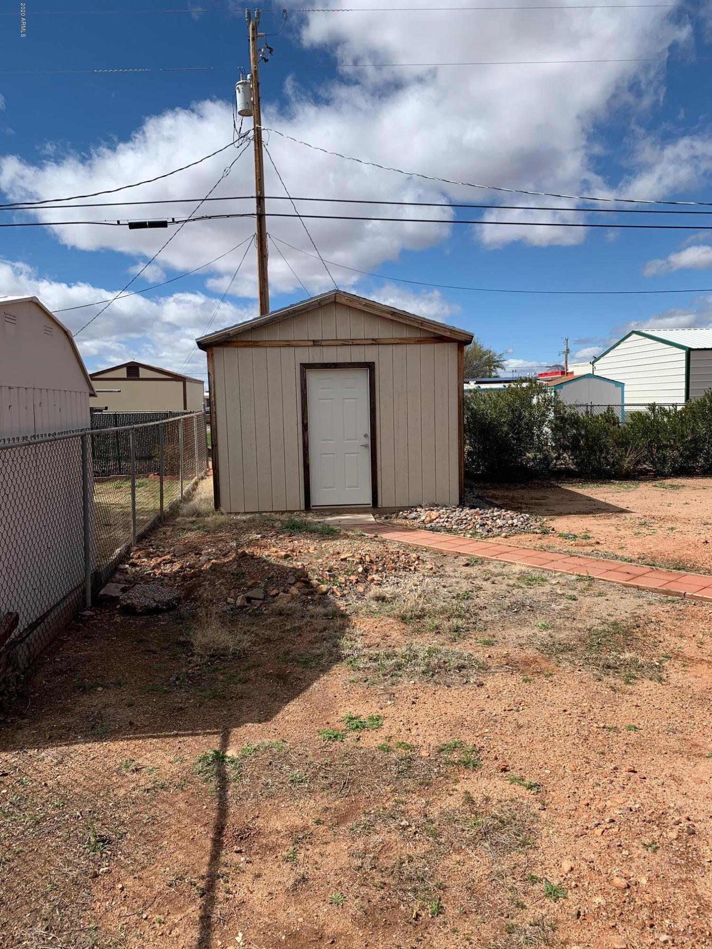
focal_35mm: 26
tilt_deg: -5.7
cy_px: 474
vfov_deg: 67.3
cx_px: 356
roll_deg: +1.7
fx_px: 713
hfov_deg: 53.1
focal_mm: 4.25
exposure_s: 1/3401
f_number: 1.8
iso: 25
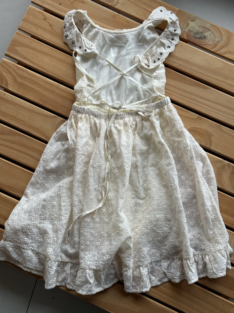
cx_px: 117
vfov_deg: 39.7
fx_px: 433
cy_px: 156
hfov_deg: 30.3
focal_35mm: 48
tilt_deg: -83.9
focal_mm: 6.76
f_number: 1.78
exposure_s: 1/146
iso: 50
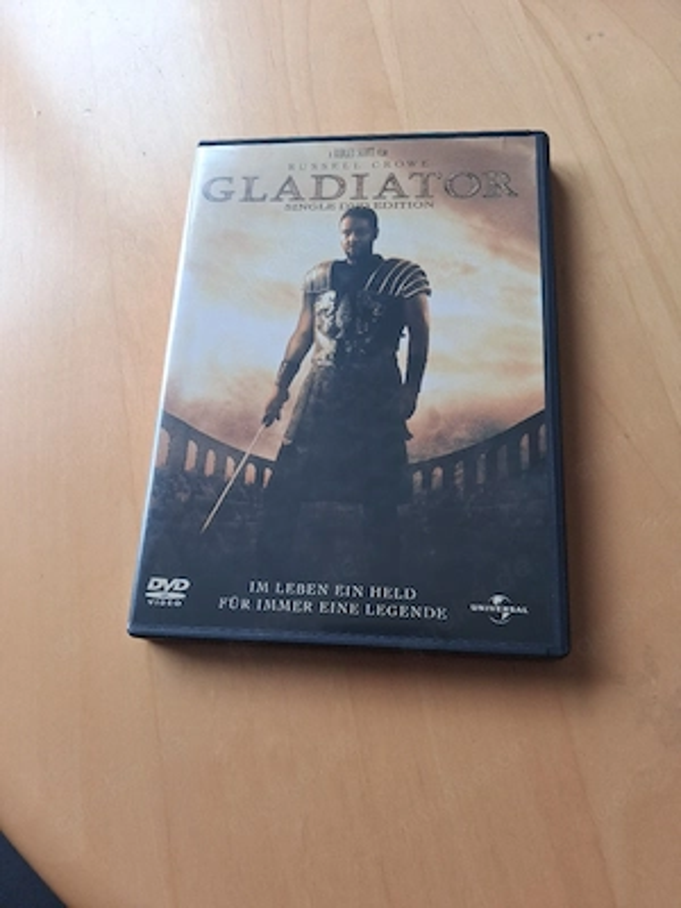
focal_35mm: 27
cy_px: 454
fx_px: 708
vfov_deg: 65.3
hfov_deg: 51.4
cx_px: 340
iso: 80
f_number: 1.8
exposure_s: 1/100
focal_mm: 4
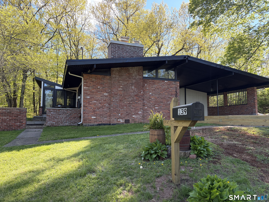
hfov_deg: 67.3
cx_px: 134
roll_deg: +0.6
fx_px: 202
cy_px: 101
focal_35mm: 26
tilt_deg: +3.9
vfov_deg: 53.1
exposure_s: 1/820
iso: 64
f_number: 1.6
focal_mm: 5.96
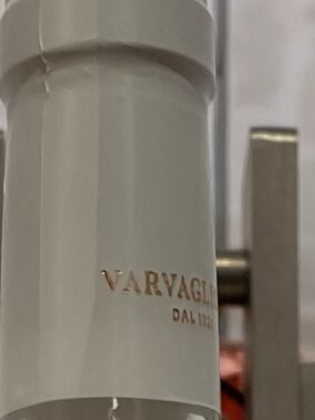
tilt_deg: -2.7
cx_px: 107
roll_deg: +0.9
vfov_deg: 9.5
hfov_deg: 8.5
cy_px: 1137
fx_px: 2123
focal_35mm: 175
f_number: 1.8
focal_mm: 4.25
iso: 125
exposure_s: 1/100
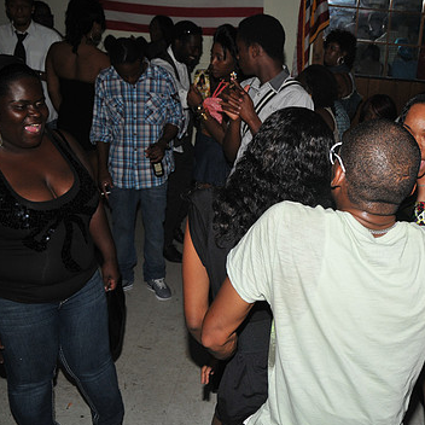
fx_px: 583
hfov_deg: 38.7
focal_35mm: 42
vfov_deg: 40.0
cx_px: 333
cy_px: 201
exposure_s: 1/250
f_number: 5
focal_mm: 20
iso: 320
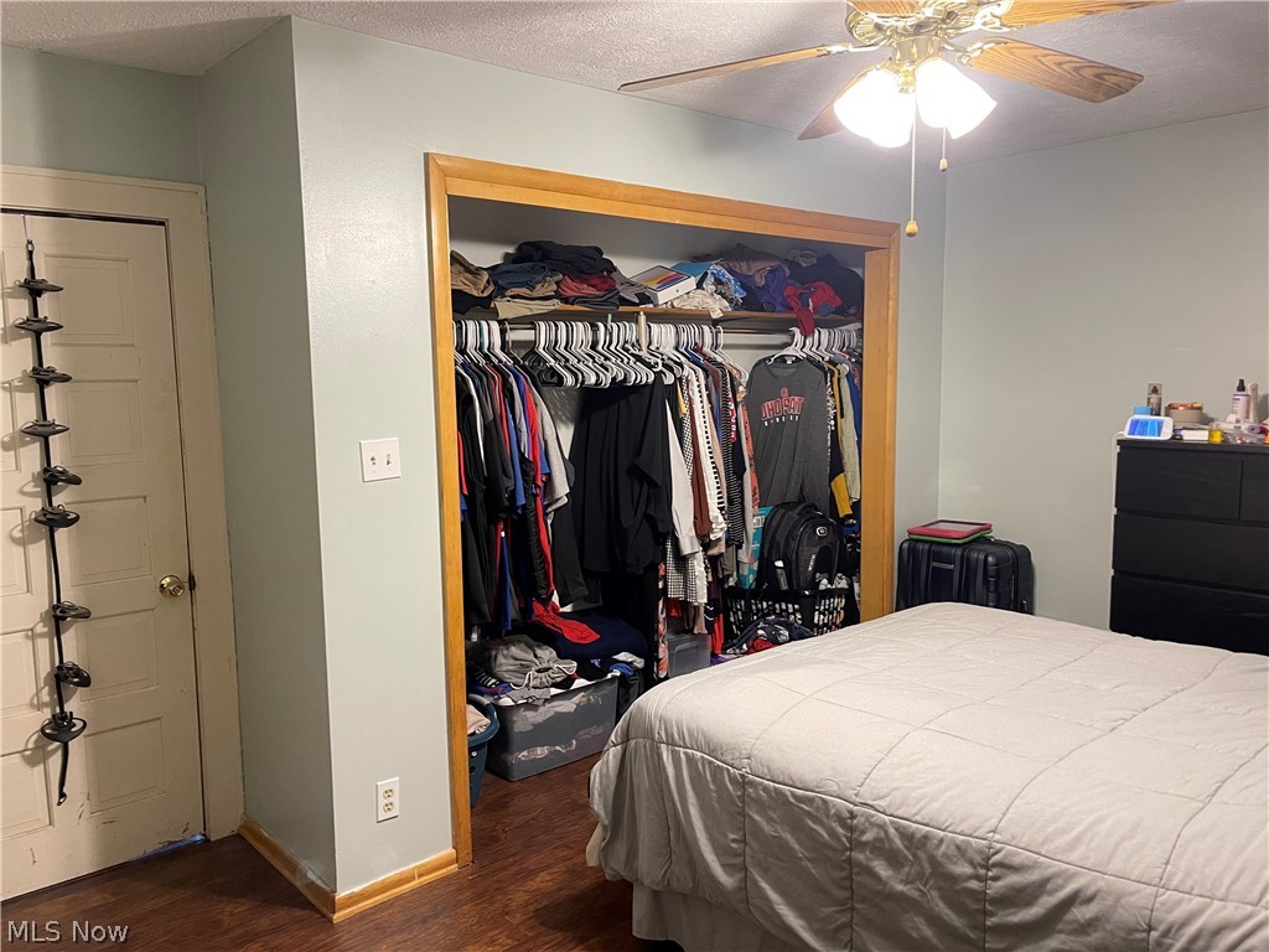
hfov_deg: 69.4
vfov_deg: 54.9
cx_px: 634
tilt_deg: -7.6
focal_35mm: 25
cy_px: 476
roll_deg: +0.9
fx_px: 916
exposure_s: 1/60
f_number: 1.6
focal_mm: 5.1
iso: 320
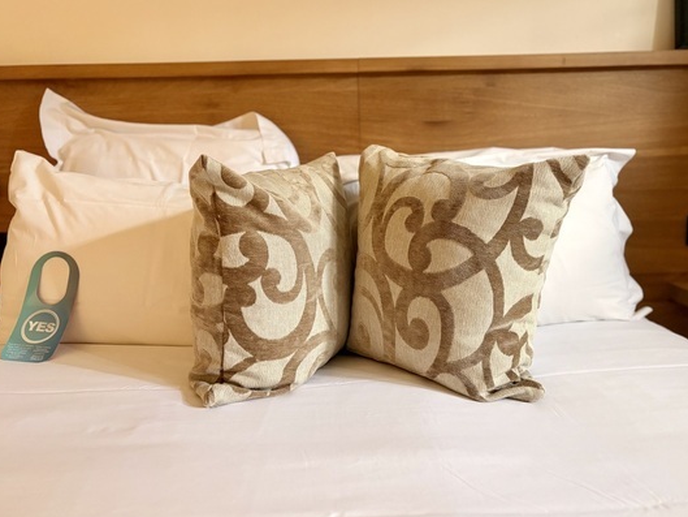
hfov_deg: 63.4
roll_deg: +1.9
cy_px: 247
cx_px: 354
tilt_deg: -7.9
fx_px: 557
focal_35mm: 28
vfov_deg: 49.7
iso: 250
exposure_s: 1/50
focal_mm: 5.96
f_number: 1.6
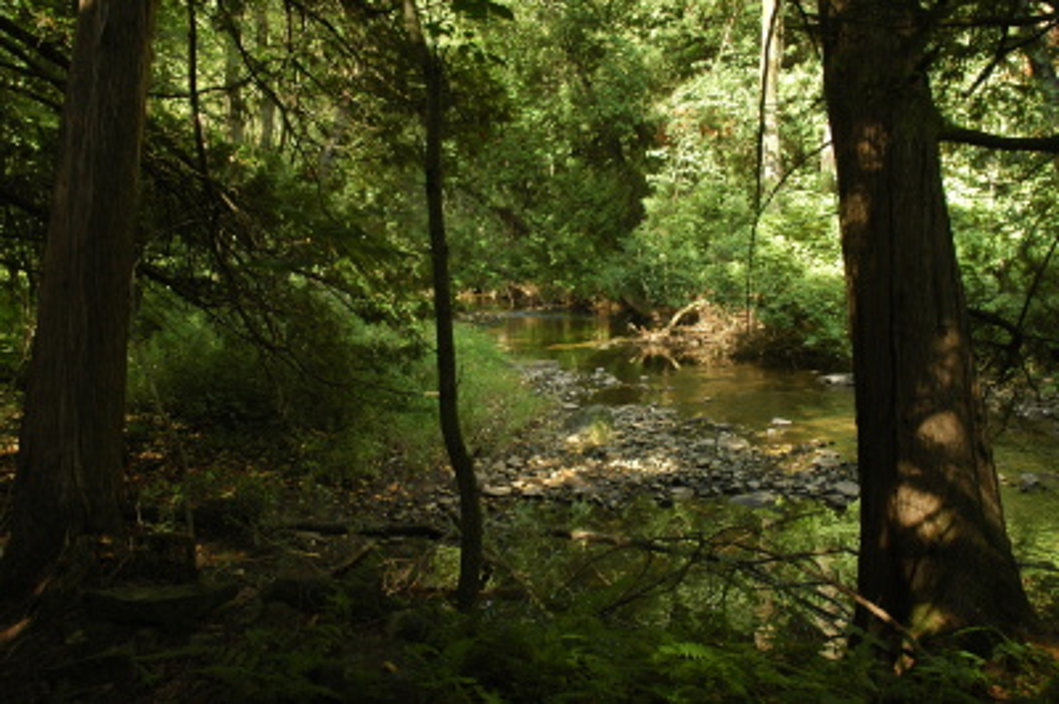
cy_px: 352
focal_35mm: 33
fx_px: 970
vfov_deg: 39.9
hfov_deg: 57.3
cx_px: 530
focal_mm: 22
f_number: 8
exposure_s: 1/40
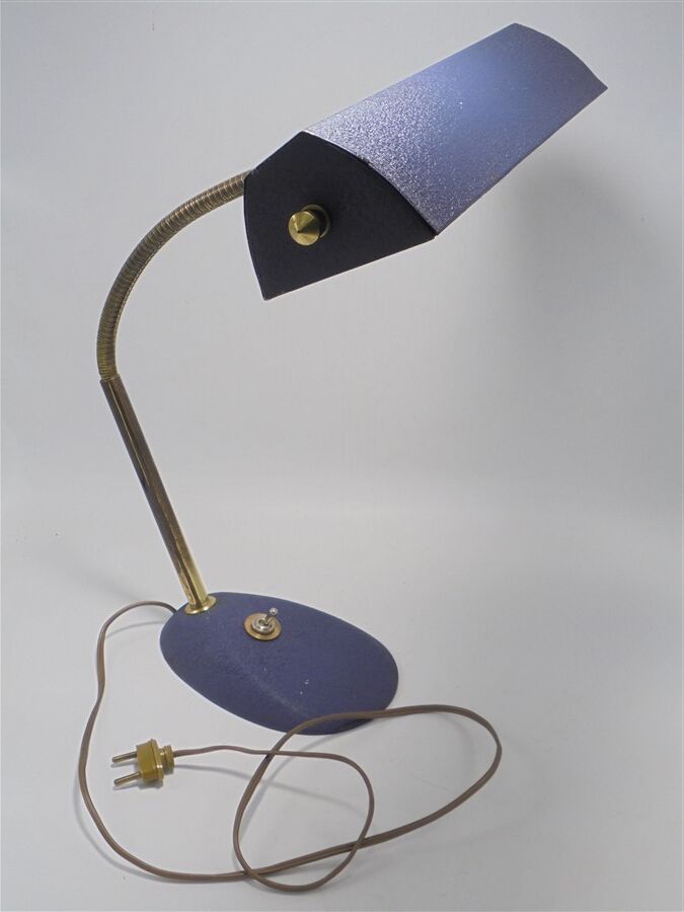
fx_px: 1133
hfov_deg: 33.6
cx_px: 342
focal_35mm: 43
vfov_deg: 43.9
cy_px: 456
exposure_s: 1/50
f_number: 4.5
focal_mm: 7.8
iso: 100
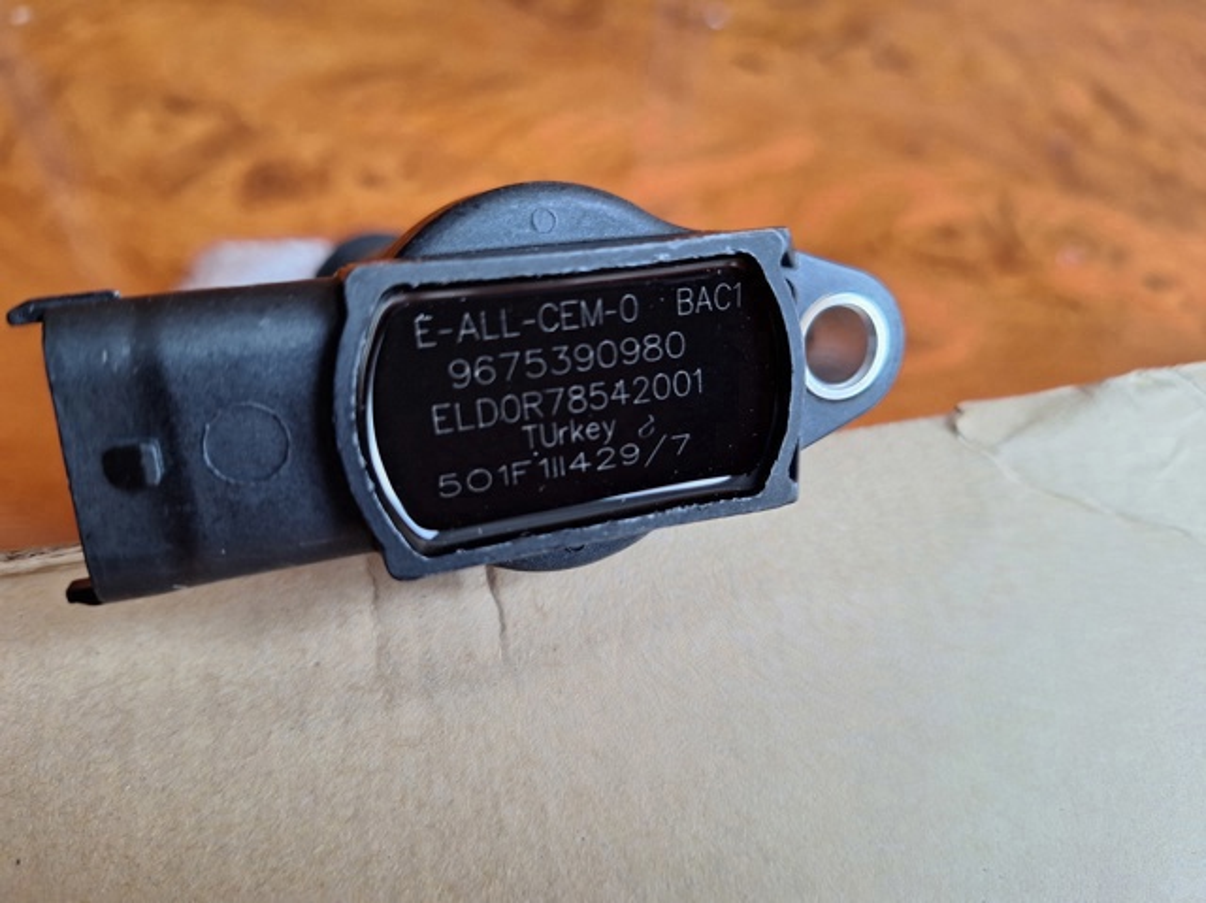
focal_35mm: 23
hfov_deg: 74.0
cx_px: 603
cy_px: 452
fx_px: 801
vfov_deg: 58.8
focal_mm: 5.54
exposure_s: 1/50
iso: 125
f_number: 1.8
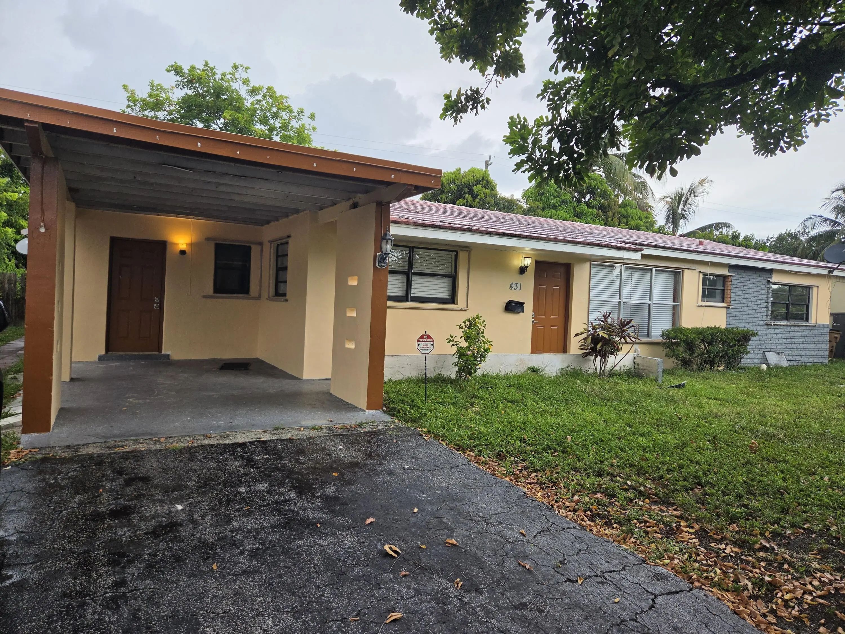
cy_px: 317
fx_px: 561
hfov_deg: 73.9
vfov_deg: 58.9
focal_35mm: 23
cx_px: 422
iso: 80
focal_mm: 5.4
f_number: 1.8
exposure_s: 1/666
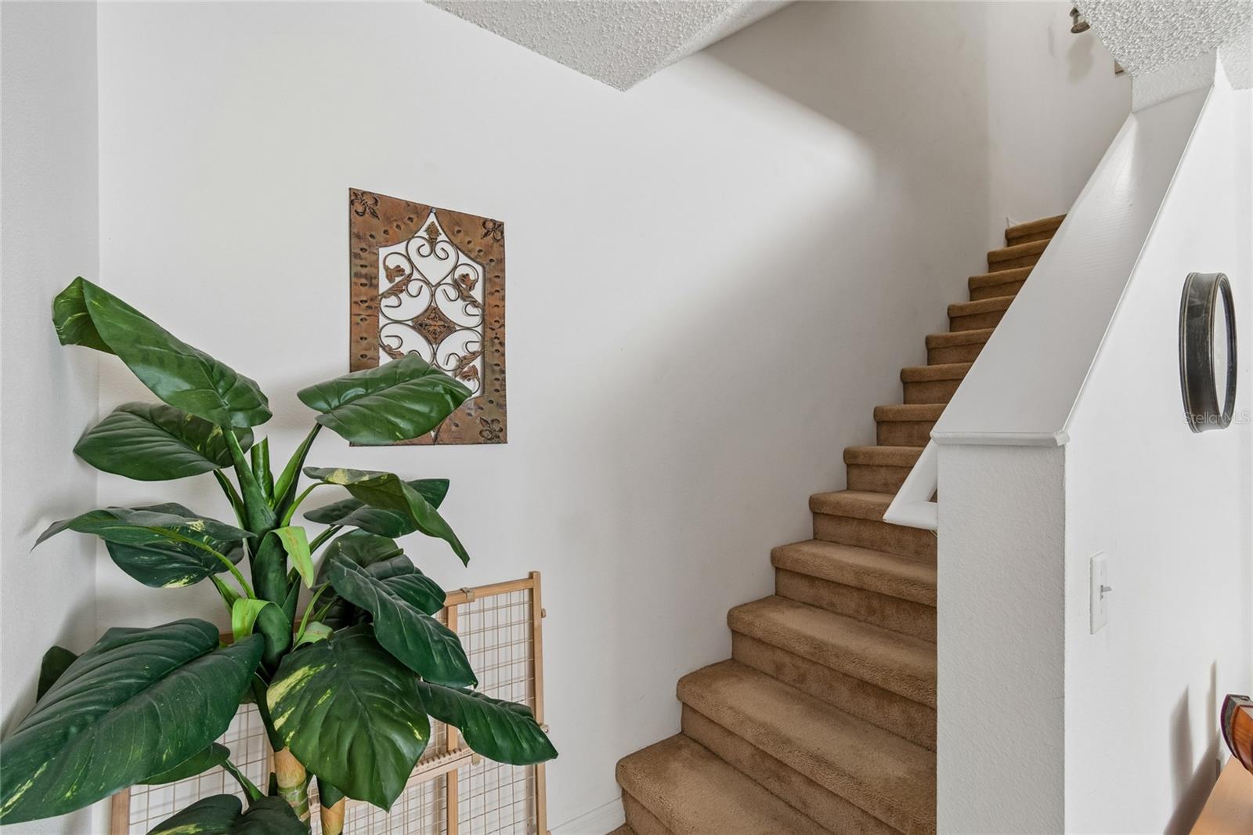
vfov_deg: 77.3
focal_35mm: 15
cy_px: 418
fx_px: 522
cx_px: 626
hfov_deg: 100.4
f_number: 7.1
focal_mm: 10
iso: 100
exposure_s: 1/3.33
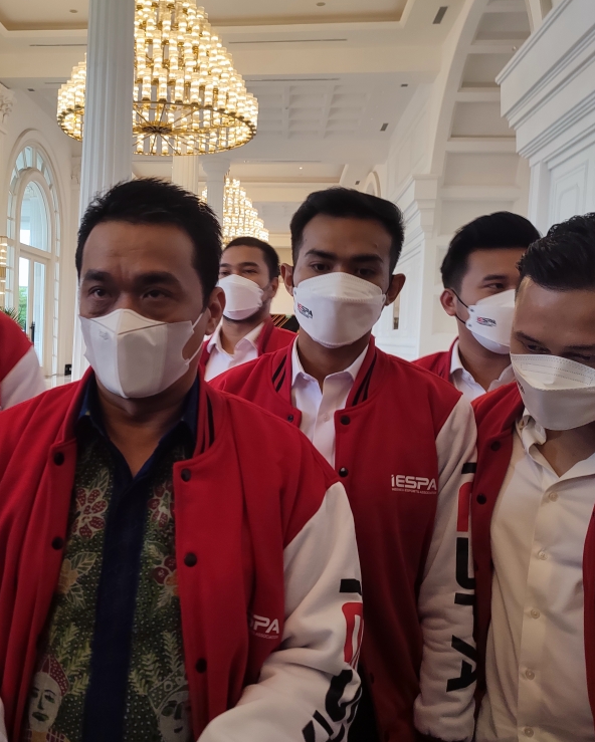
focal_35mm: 33
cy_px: 374
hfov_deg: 43.6
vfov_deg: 54.2
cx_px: 173
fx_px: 726
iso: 64
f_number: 1.9
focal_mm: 6.04
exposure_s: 1/33
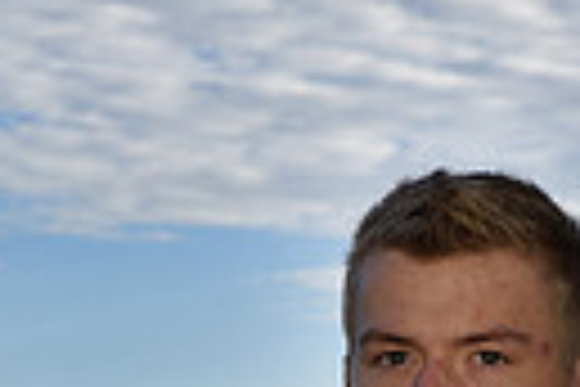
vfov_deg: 4.4
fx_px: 4914
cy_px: 794
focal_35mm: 305
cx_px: 450
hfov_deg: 6.7
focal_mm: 68
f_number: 11
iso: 200
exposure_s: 1/200
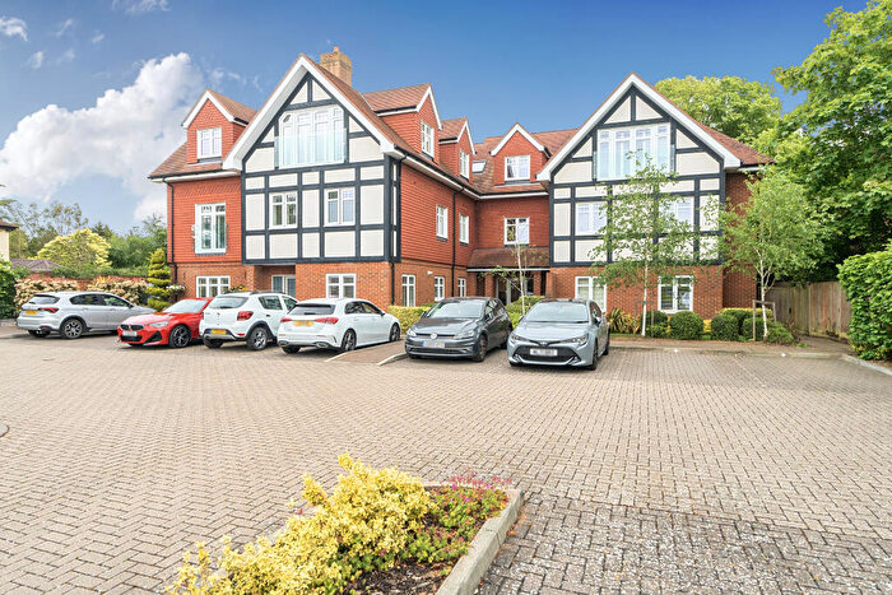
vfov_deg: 64.6
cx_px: 446
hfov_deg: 86.9
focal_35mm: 19
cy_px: 298
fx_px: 471
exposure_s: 1/250
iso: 400
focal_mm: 13
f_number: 8
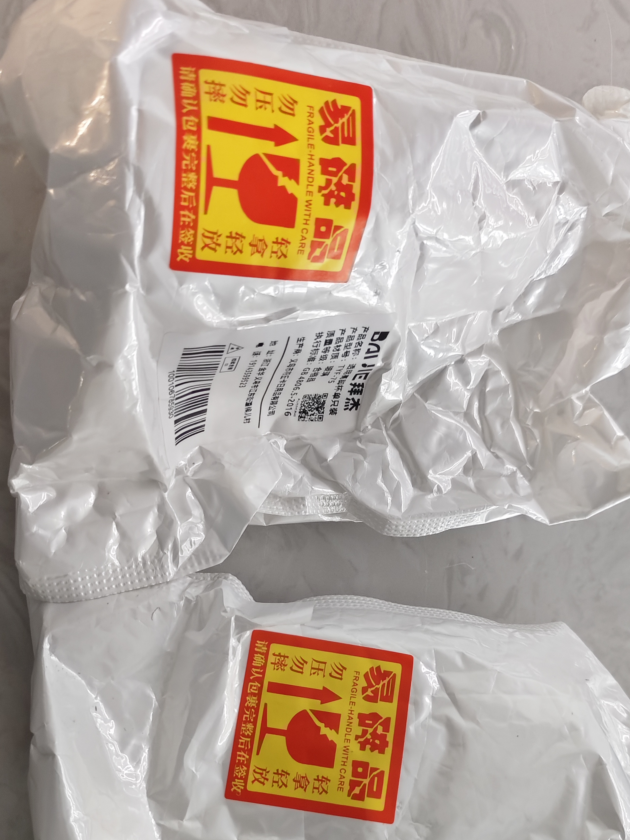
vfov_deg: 54.5
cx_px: 340
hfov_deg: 42.9
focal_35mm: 33
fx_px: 801
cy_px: 540
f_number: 1.75
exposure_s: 1/50
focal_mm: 5.5
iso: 317
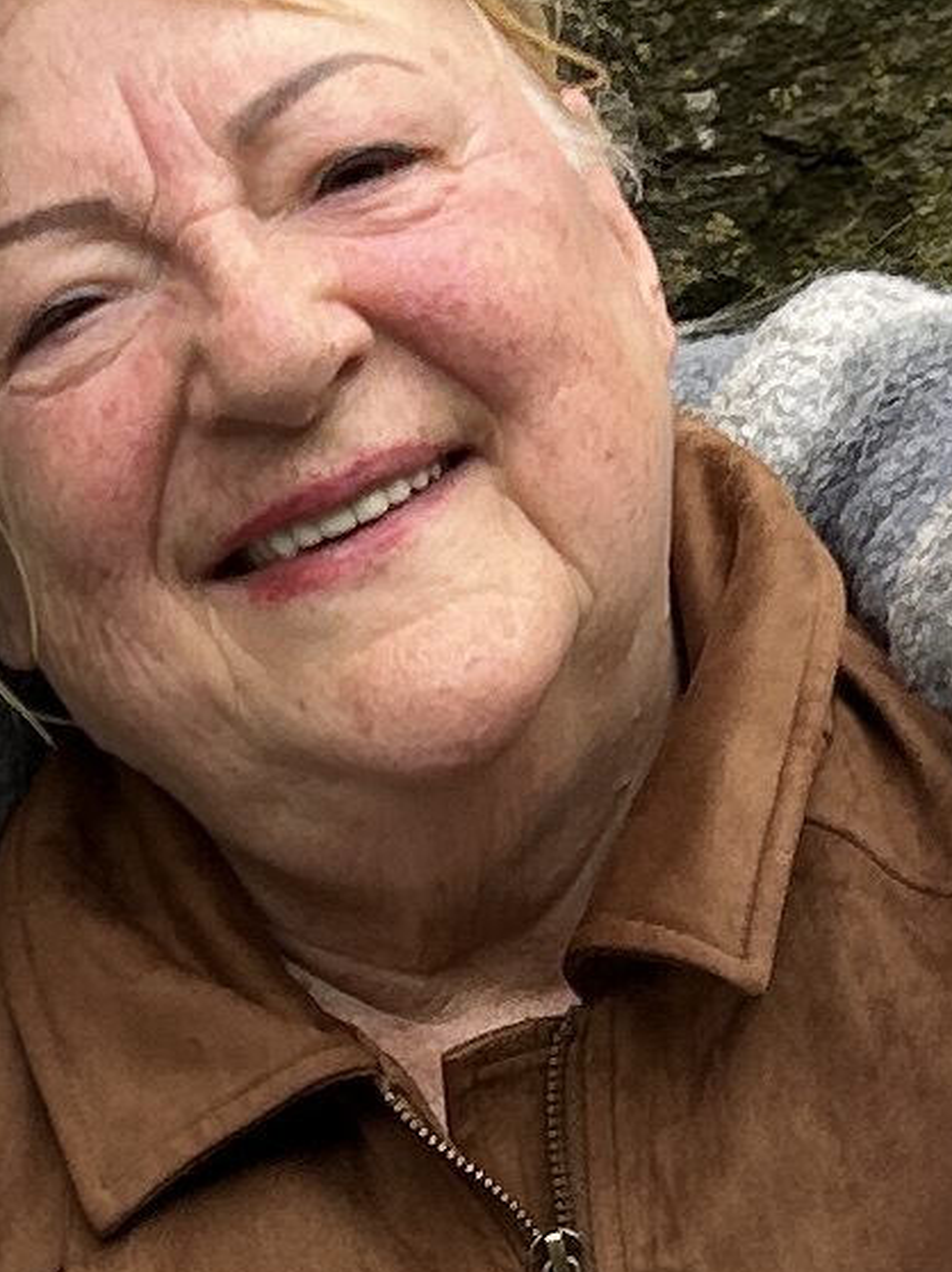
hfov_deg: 7.9
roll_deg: +1.7
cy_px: 903
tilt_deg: -3.9
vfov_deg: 10.5
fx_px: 6899
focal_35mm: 188
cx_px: 121
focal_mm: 5.7
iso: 50
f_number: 1.5
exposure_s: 1/1089
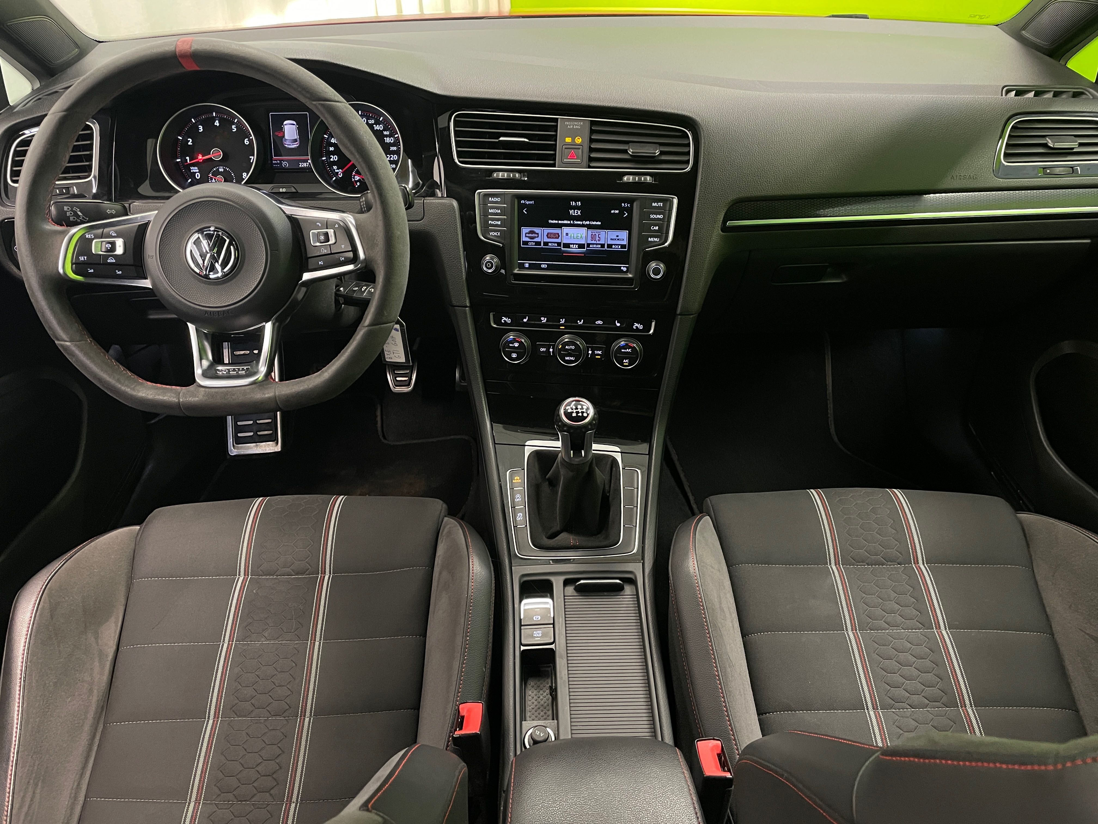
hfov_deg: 67.3
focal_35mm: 26
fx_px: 825
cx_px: 549
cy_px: 412
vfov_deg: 53.1
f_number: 1.6
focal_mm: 4.2
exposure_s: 1/33
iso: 400
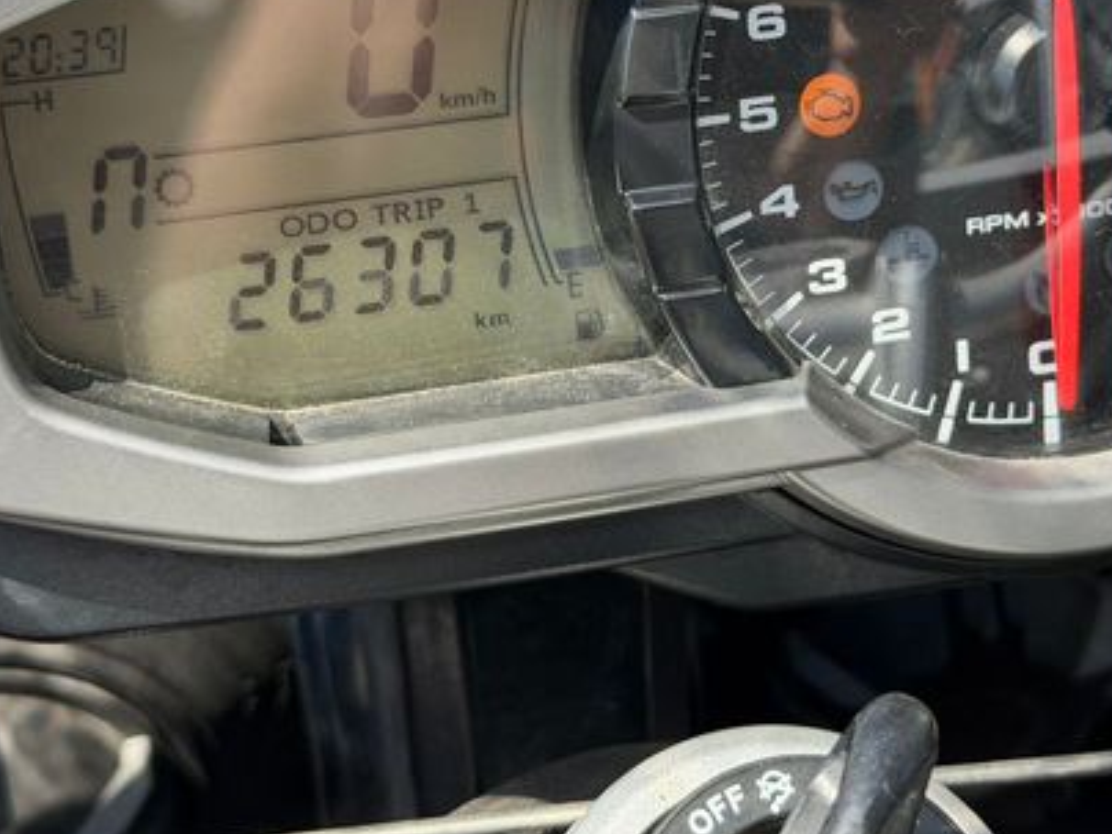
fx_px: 2441
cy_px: 226
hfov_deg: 25.6
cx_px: 633
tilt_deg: -36.5
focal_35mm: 76
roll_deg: -2.8
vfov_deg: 19.3
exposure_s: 1/1795
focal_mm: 6.76
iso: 100
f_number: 1.78
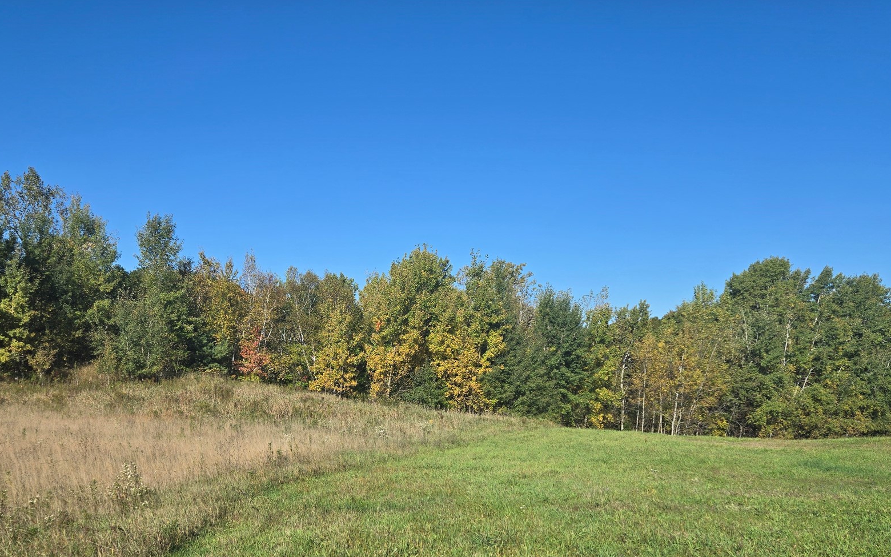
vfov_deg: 38.7
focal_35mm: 32
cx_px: 387
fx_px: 777
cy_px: 399
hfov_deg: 59.4
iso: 25
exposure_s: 1/2180
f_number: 1.8
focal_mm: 5.4
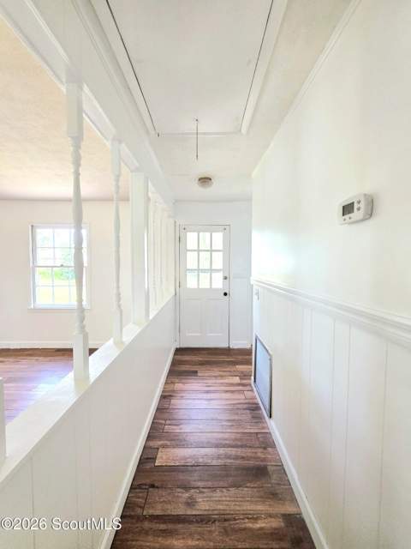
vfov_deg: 106.2
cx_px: 206
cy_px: 274
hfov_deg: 89.9
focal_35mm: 13
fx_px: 206
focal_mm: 2.2
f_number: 1.9
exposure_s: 1/120
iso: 125
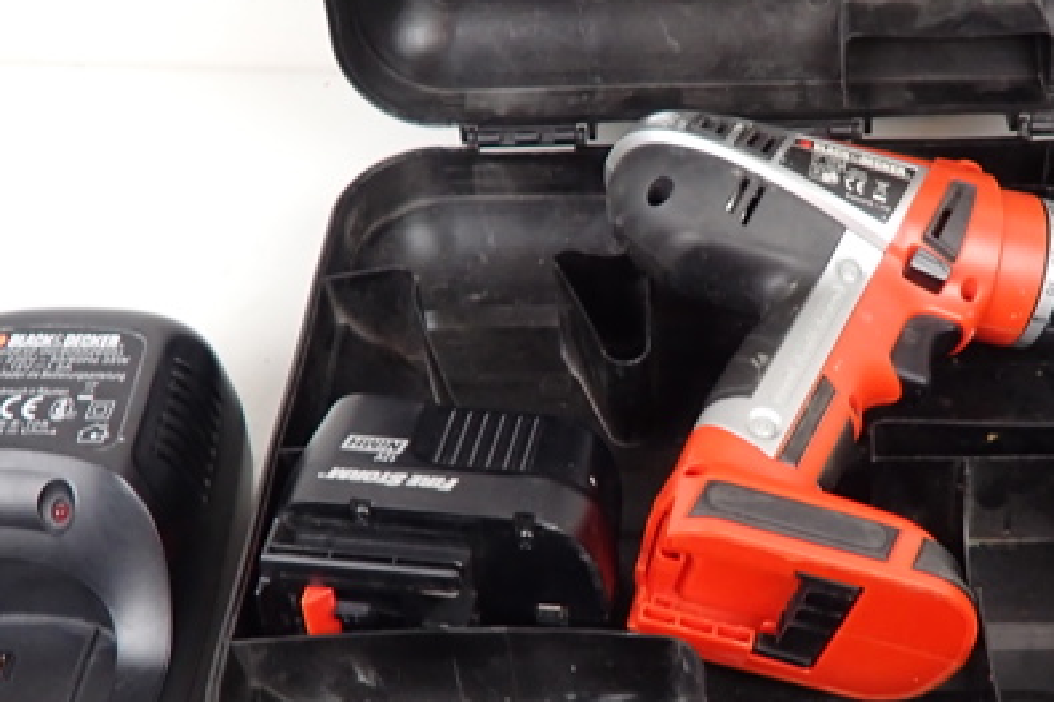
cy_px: 334
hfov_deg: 47.7
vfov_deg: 33.4
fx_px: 1171
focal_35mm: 40
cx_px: 704
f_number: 2
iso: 200
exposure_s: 1/50
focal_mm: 3.33
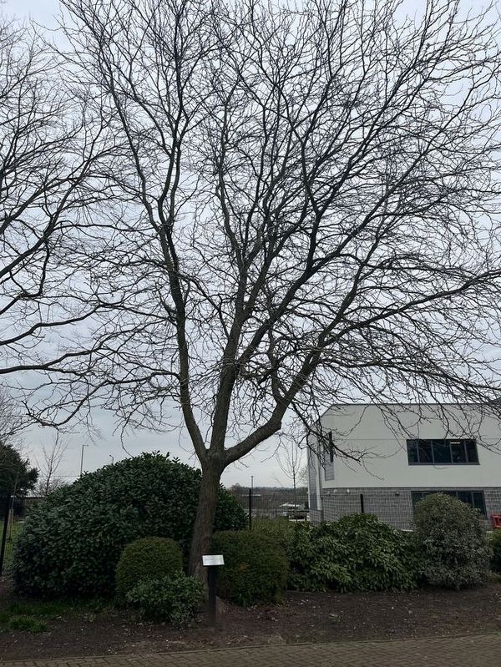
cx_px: 250
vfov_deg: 67.3
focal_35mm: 26
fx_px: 501
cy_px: 334
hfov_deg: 53.1
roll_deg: +0.6
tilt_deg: +19.9
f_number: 1.6
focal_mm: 5.1
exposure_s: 1/1748
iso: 50
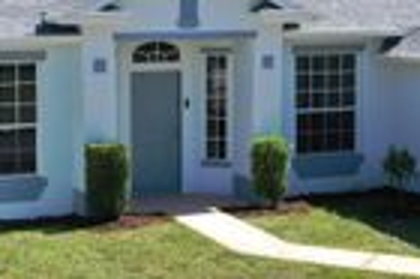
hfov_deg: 20.4
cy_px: 68
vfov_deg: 13.6
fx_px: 1165
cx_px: 246
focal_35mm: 100
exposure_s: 1/320
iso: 100
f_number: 5.6
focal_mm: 10.26
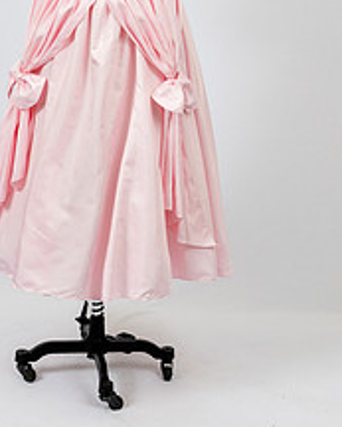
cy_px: 53
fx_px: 1062
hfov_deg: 18.2
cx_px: 103
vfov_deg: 22.3
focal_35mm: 84
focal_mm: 43
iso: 800
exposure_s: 1/80
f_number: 9
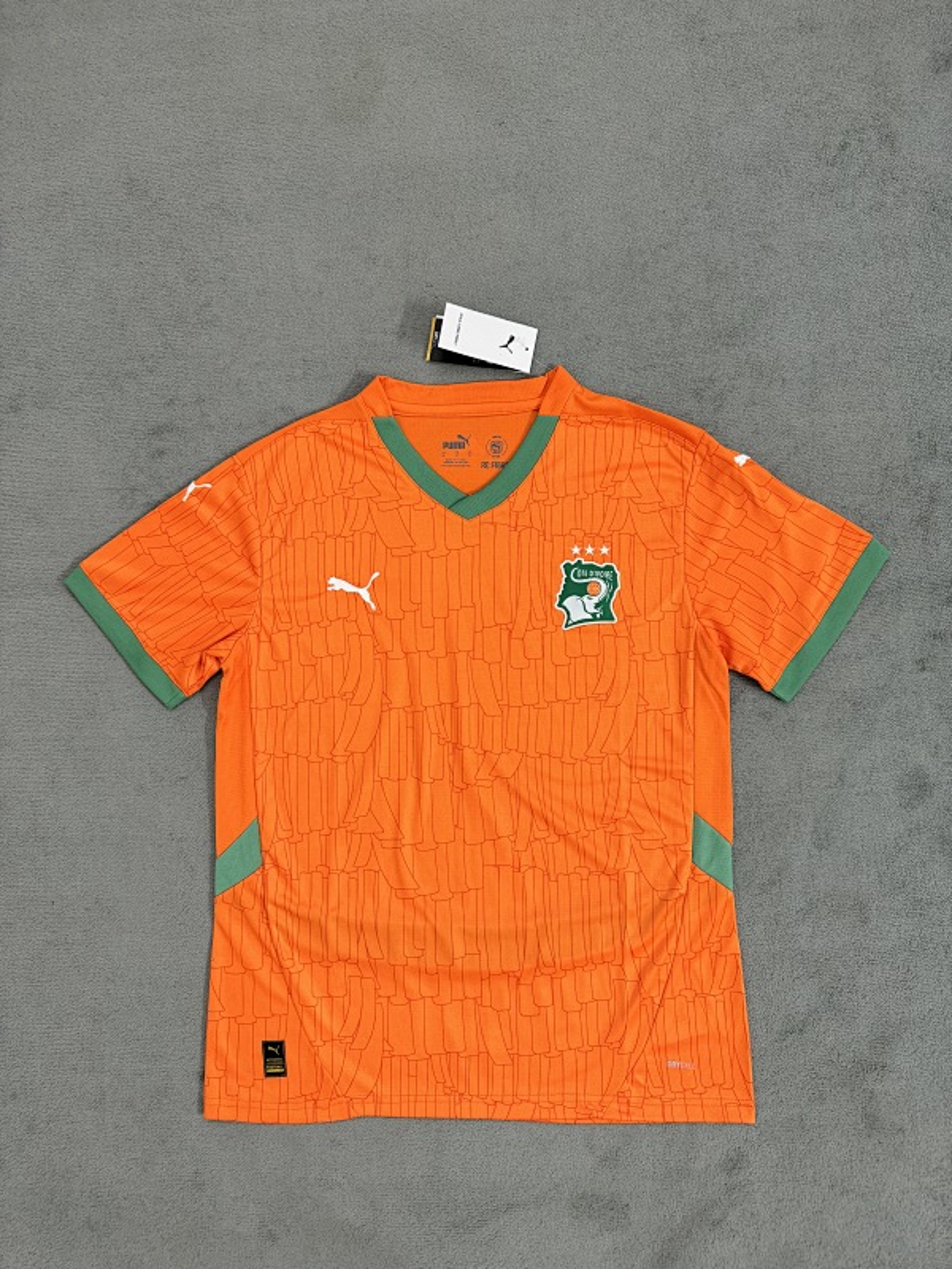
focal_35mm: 24
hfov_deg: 56.8
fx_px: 880
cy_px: 634
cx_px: 476
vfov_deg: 71.6
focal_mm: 6.76
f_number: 1.78
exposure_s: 1/50
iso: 200
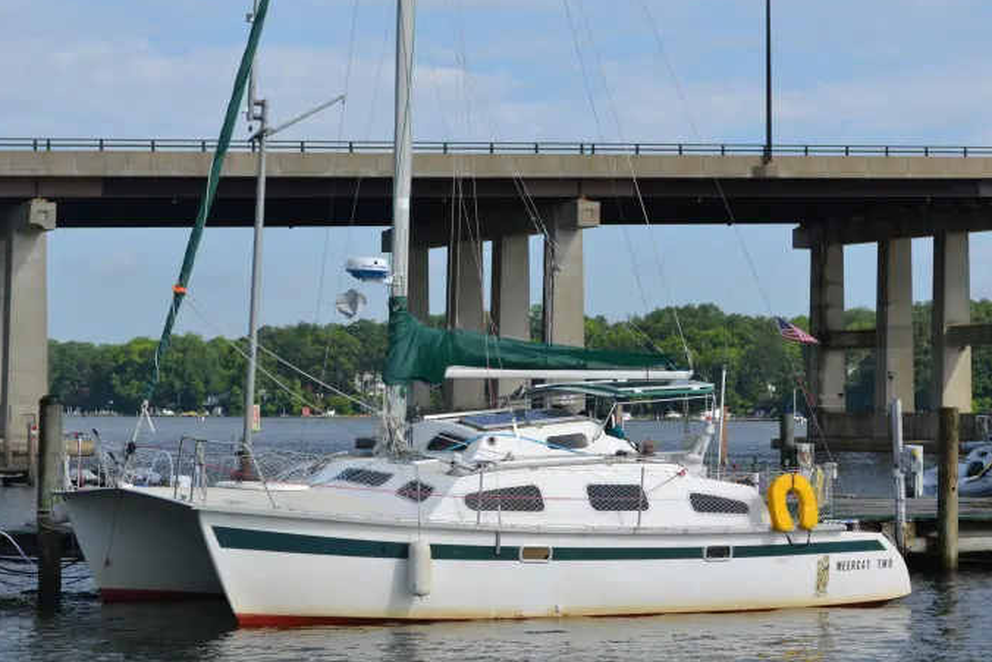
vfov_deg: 14.0
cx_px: 500
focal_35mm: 98
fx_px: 2690
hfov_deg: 20.9
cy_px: 315
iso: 100
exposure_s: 1/320
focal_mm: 55
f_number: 9
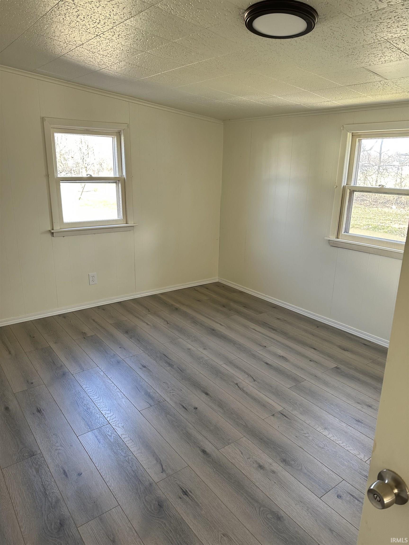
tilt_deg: -16.1
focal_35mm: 24
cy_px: 272
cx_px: 204
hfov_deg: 56.8
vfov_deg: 71.6
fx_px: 378
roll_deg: -1.0
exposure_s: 1/121
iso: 160
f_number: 1.78
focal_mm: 6.86
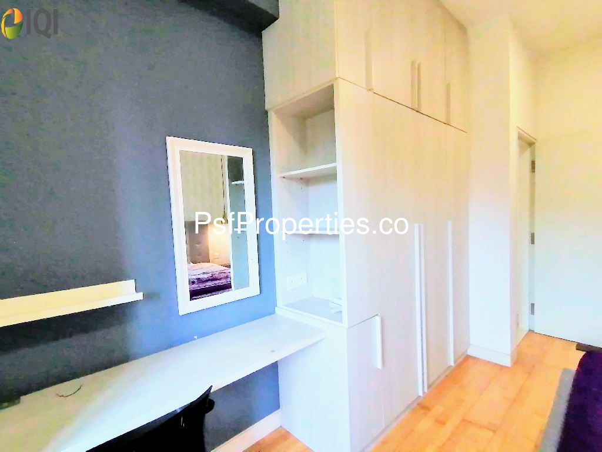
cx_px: 301
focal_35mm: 17
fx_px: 296
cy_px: 226
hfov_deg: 91.0
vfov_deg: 74.7
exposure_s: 1/50
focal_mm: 1.78
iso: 160
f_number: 2.4
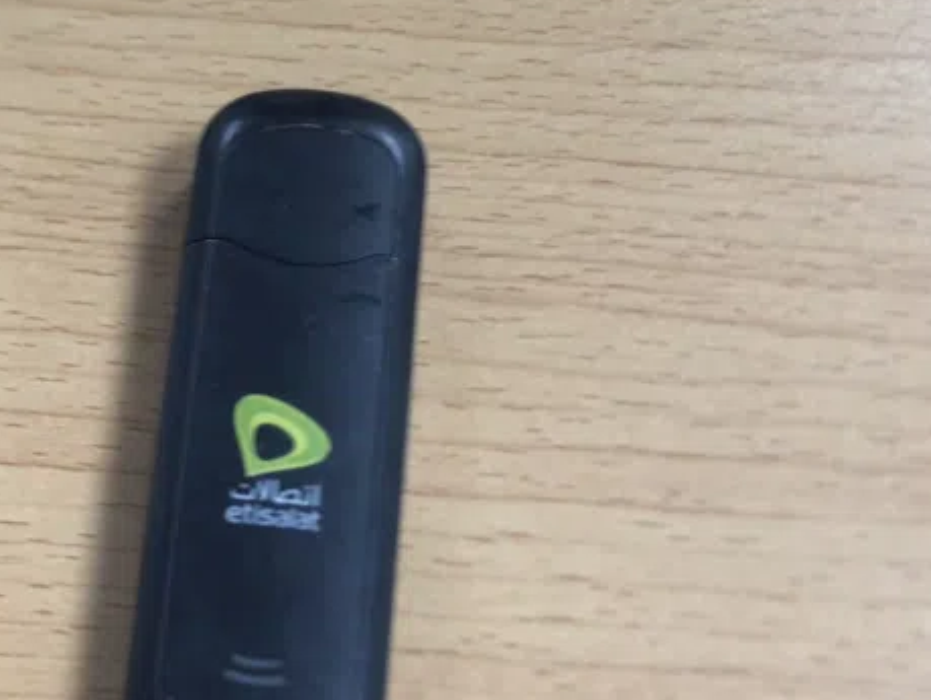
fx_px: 1050
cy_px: 440
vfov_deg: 36.6
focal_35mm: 39
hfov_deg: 47.3
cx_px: 333
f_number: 1.8
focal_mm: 3.99
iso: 32
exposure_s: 1/20
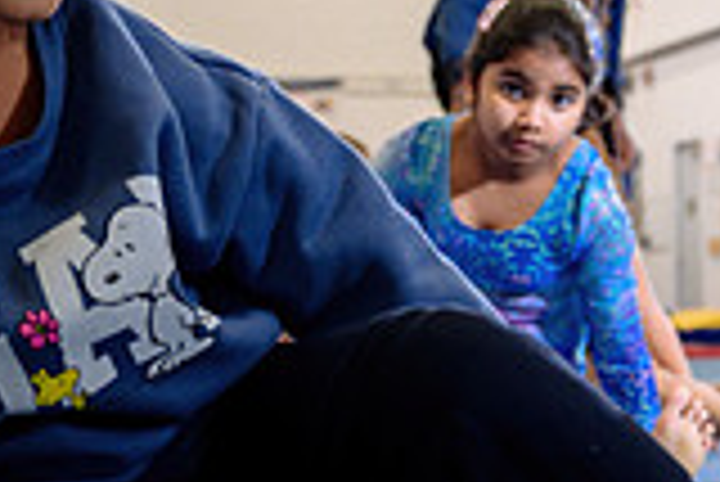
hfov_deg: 14.1
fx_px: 2782
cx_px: 981
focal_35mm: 139
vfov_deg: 9.9
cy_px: 318
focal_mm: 36
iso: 800
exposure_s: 1/160
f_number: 3.5
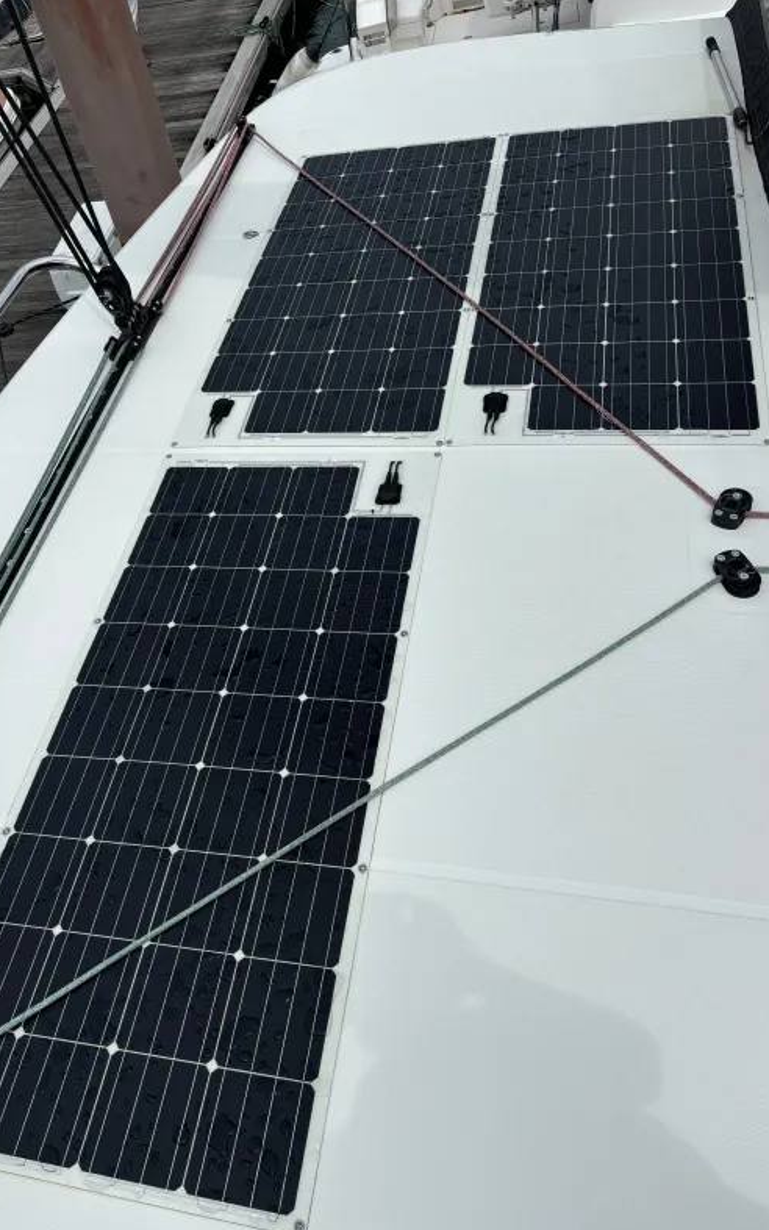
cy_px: 610
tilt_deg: -47.3
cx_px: 328
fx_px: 939
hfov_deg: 44.4
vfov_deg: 66.5
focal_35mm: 28
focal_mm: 5.96
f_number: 1.6
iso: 50
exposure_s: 1/7194
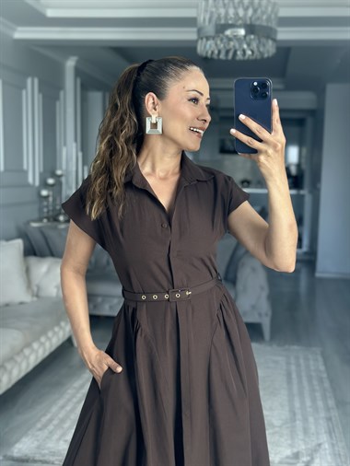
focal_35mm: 48
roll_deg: +0.2
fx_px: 647
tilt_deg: -18.2
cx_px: 175
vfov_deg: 39.6
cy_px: 233
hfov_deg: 30.3
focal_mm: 6.86
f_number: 1.78
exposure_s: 1/151
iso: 100
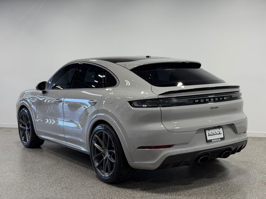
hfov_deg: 39.7
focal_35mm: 48
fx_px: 369
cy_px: 100
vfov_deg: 30.3
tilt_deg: -5.5
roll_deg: +1.4
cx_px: 133
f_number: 1.78
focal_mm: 6.76
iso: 64
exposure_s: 1/258
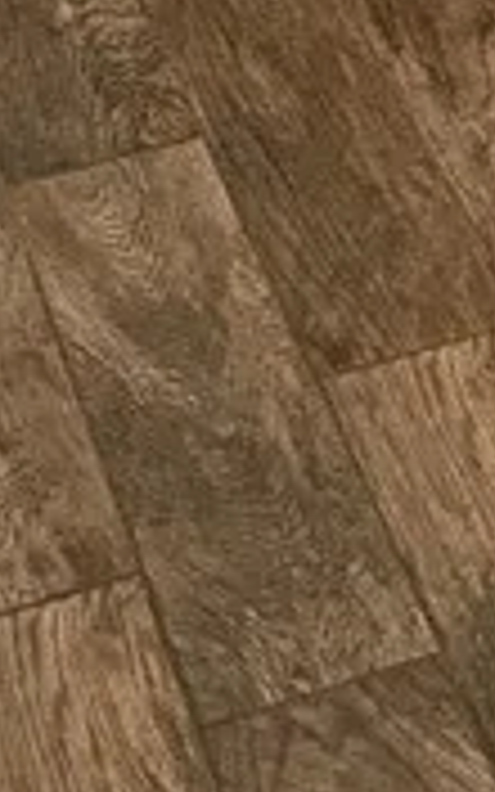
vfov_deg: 11.2
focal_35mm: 160
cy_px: -1022
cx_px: 765
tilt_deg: -16.0
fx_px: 3454
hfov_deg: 8.0
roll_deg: +0.4
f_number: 1.6
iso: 160
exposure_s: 1/60
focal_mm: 4.2
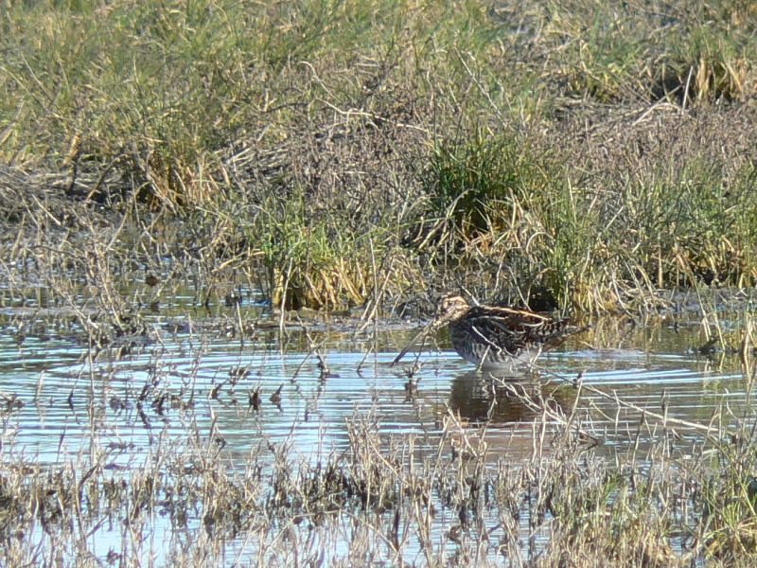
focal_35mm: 432
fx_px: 9447
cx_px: 378
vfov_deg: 3.4
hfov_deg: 4.6
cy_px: 284
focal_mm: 72
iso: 80
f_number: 5.6
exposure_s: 1/250
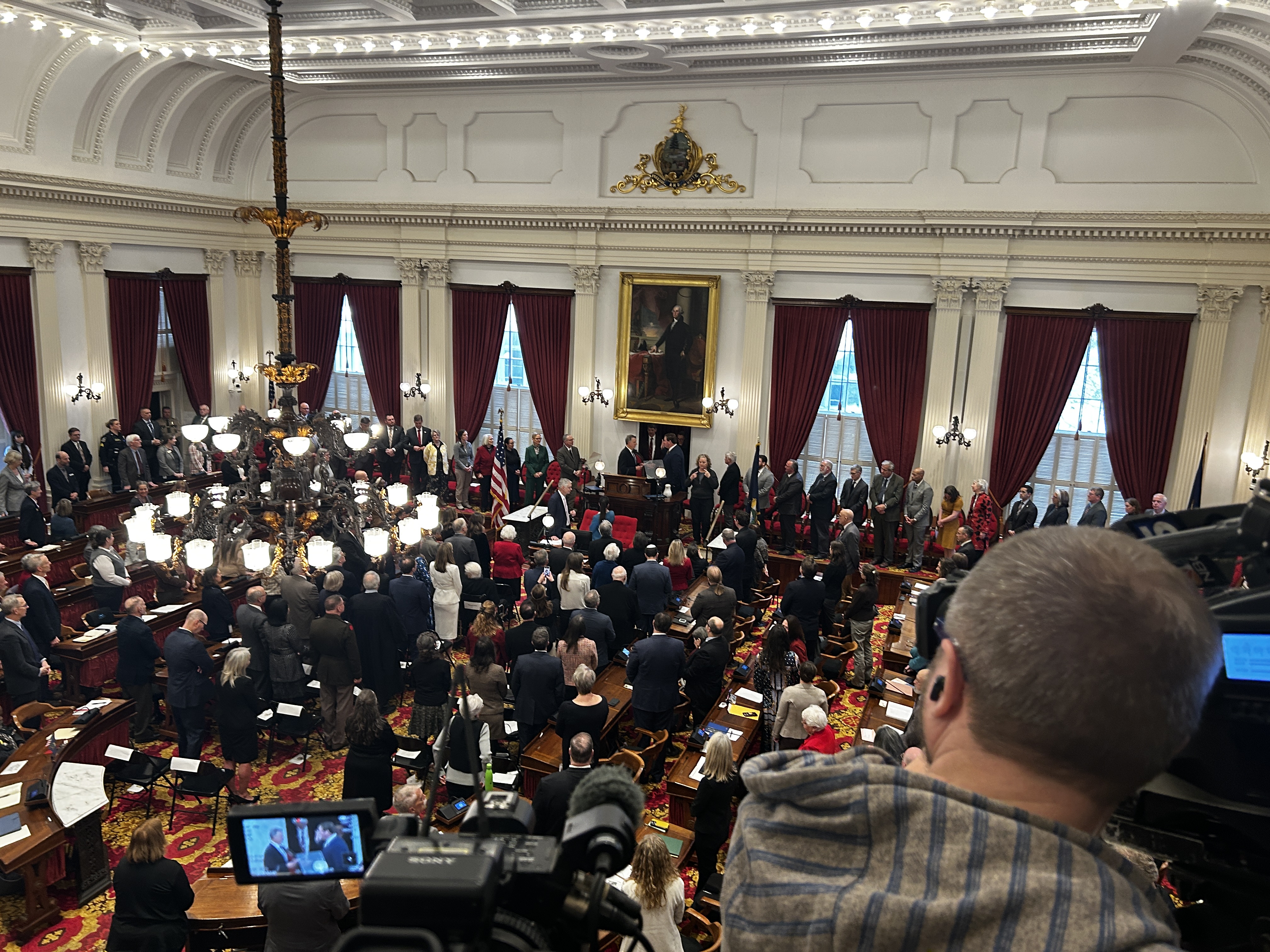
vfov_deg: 53.1
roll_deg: -1.8
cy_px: 476
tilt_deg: -11.9
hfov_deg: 67.3
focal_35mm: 26
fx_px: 954
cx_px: 635
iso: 160
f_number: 1.5
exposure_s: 1/60
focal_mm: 5.7
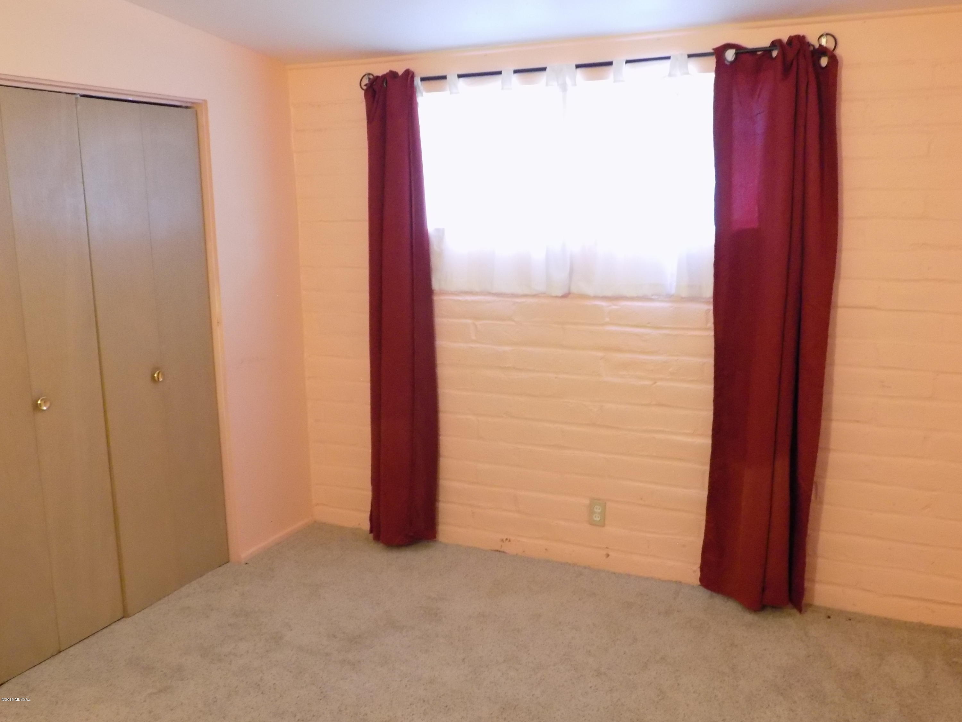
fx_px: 834
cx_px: 481
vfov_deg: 46.8
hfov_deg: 60.0
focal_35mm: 30
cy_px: 361
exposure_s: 1/3
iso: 400
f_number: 3.3
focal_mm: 5.3
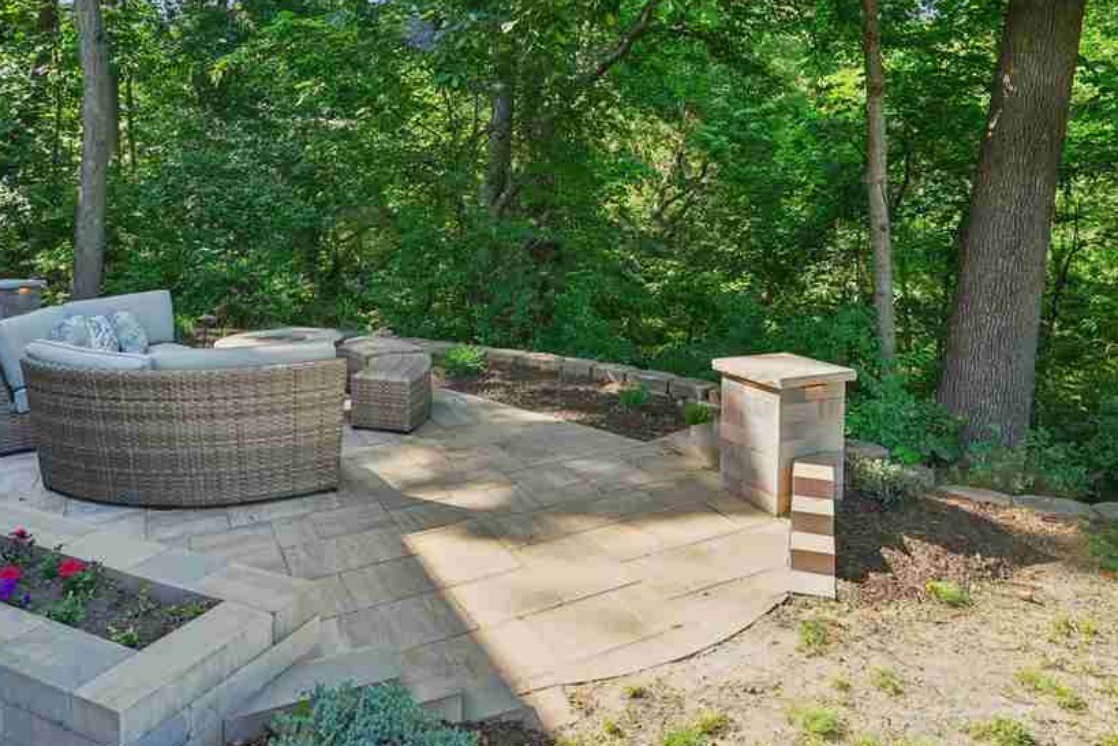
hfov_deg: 71.5
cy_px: 177
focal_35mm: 25
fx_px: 776
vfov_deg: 49.0
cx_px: 576
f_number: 10
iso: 400
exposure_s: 1/40
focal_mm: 16
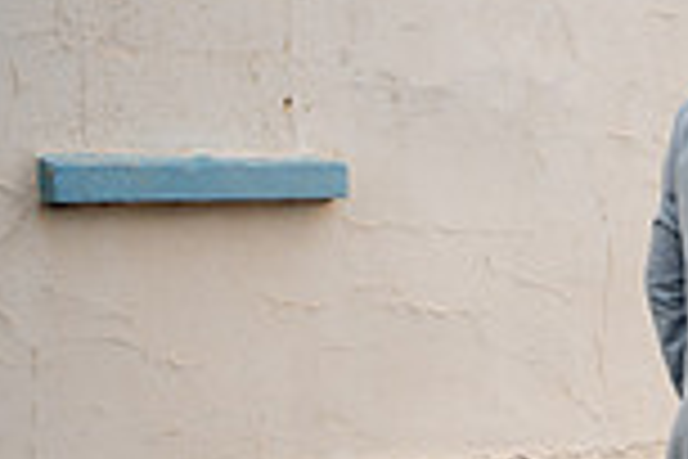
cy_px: 335
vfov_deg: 10.3
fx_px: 2542
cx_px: 1120
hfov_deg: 14.1
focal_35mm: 133
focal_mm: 35
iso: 100
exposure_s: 1/8000
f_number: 1.8
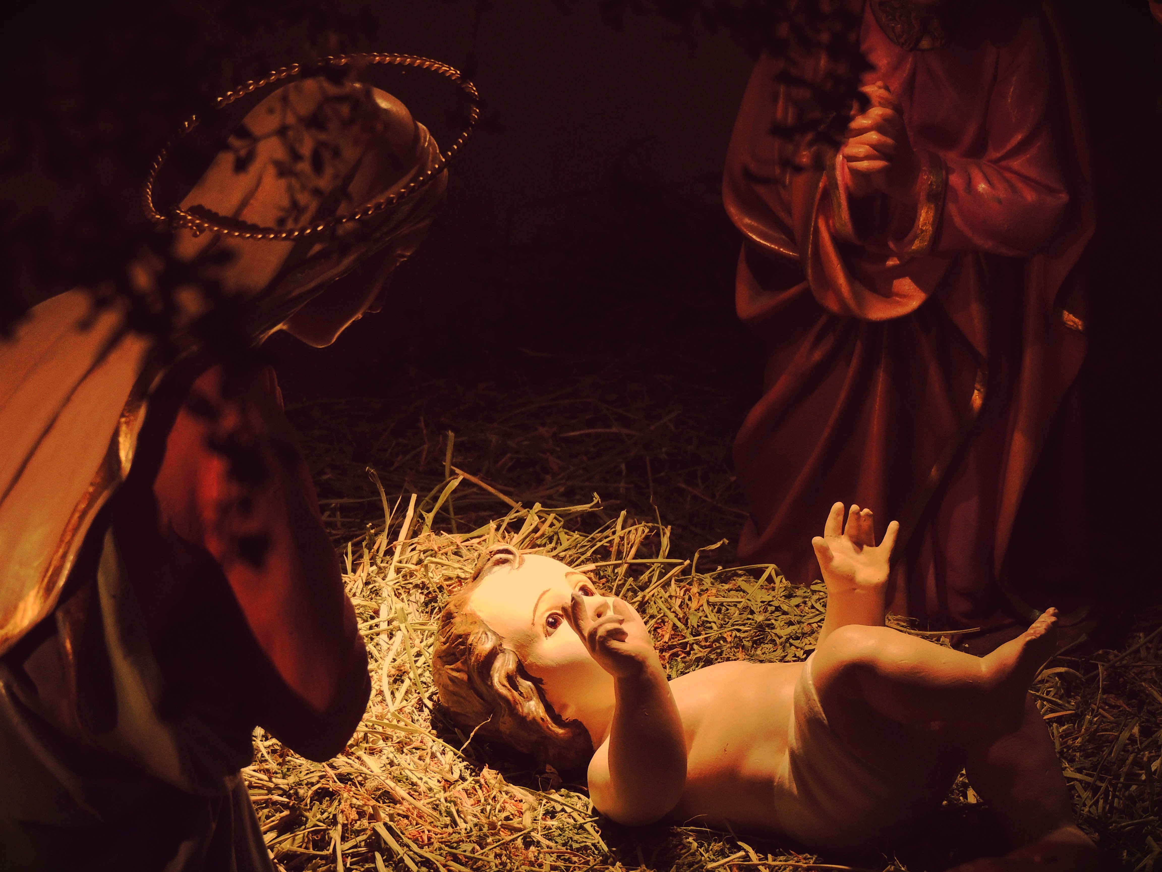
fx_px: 3525
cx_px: 581
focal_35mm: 105
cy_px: 436
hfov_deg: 18.7
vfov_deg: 14.1
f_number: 4.2
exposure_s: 1/125
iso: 400
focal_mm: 18.7
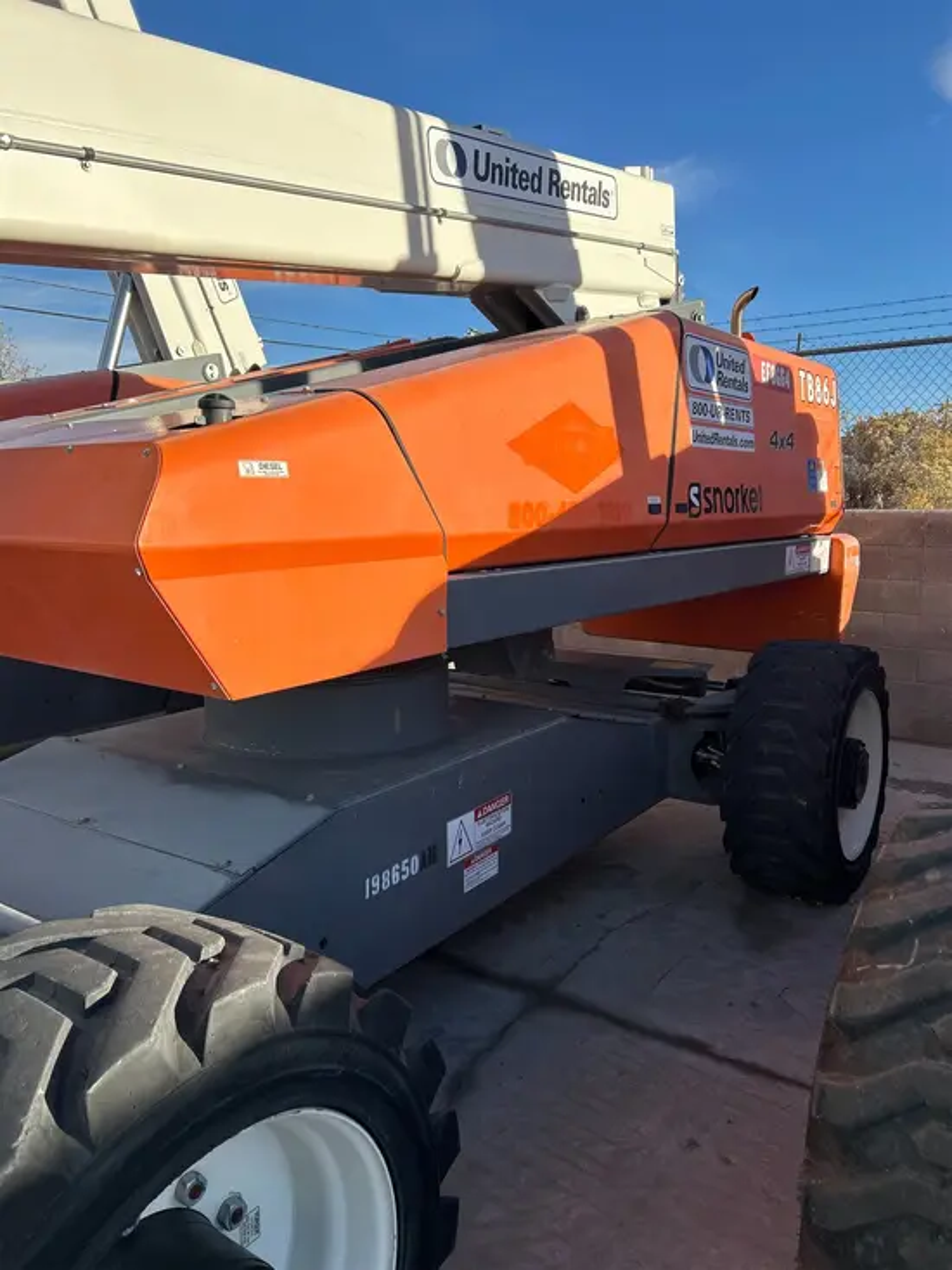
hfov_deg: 53.1
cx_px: 476
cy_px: 635
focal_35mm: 26
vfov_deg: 67.3
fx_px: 953
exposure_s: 1/2841
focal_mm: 5.7
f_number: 1.5
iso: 50
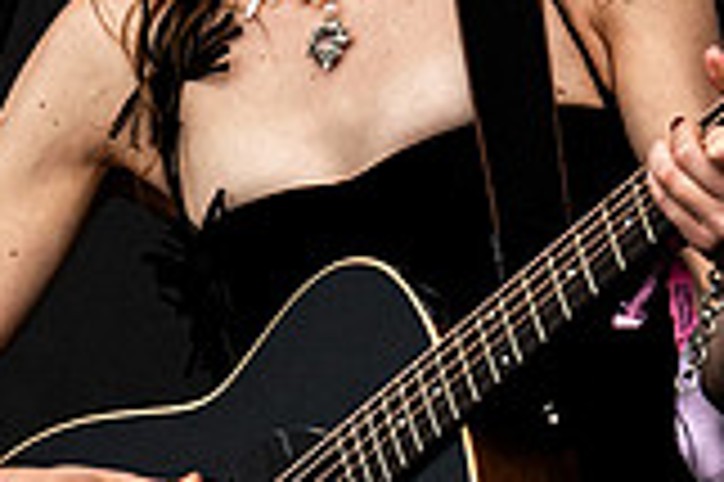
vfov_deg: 0.9
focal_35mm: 1464
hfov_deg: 1.4
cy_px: 84
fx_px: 29412
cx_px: 710
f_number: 4.5
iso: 640
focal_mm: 200
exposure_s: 1/2500
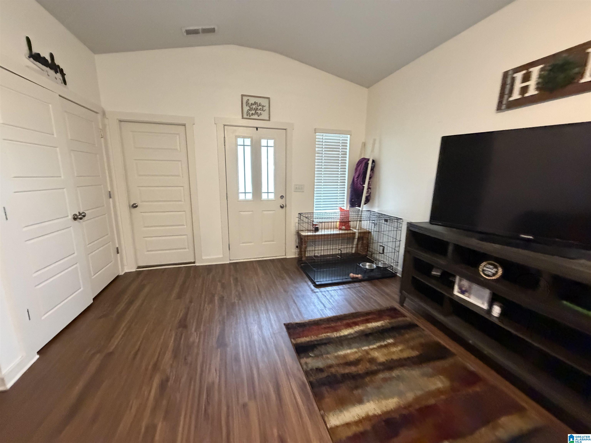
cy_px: 222
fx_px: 239
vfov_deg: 85.7
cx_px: 296
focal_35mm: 14
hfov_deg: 102.1
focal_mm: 2.22
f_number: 2.2
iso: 640
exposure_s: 1/60
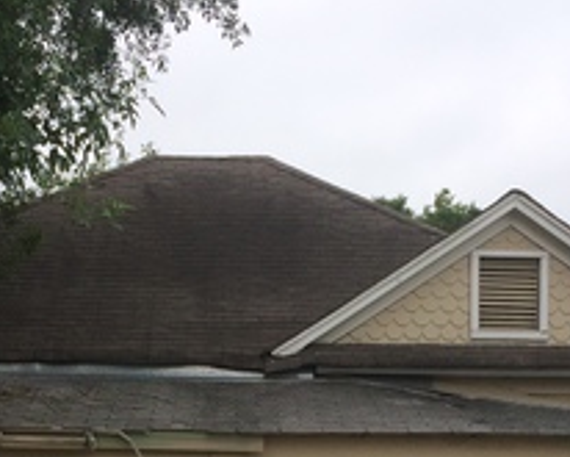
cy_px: 631
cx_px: 263
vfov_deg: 16.3
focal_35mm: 88
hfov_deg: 21.7
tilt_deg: -3.9
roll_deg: -0.9
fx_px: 1485
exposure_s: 1/933
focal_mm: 4.15
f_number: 2.2
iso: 32
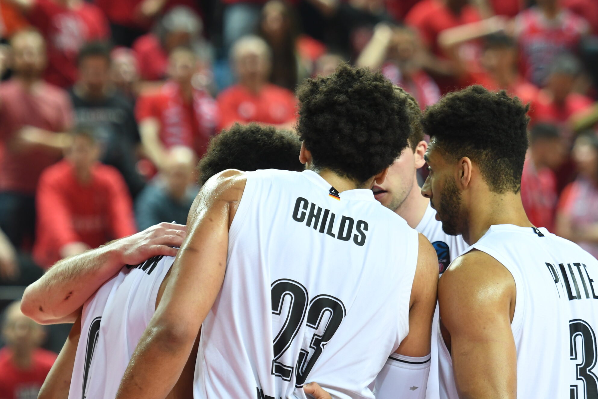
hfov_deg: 6.9
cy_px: 232
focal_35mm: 300
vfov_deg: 4.6
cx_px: 275
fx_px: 4977
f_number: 2.8
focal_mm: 155
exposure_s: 1/320
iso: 1000
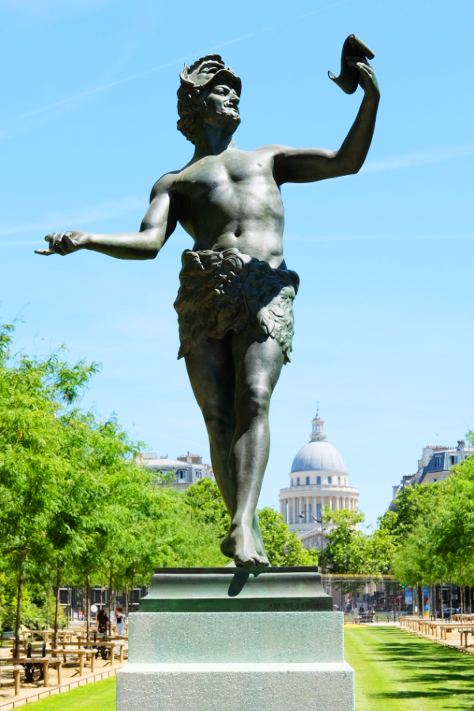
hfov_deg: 25.5
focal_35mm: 53
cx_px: 237
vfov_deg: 37.5
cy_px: 356
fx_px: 1047
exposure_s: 1/420
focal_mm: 35
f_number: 8
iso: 400
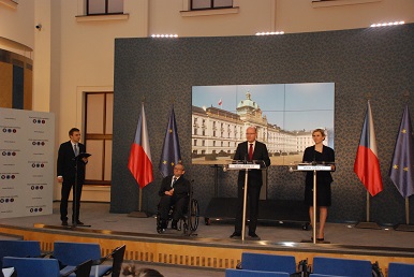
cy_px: 138
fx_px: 535
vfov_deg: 29.0
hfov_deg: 42.3
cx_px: 207
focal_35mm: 46
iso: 1600
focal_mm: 31
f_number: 5.6
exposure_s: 1/60
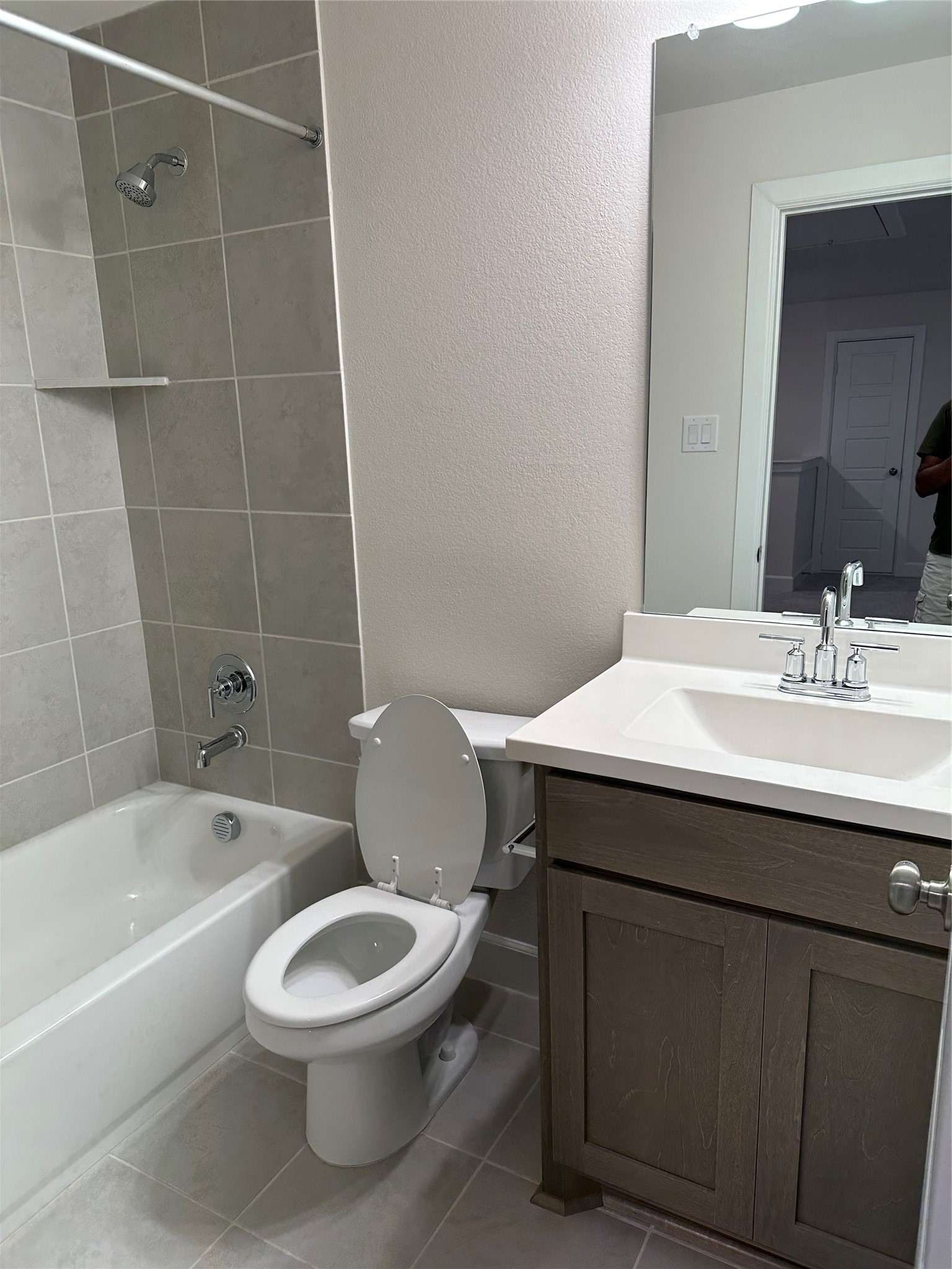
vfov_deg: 71.6
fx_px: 880
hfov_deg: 56.8
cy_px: 634
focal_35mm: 24
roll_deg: +1.6
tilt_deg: -13.2
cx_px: 476
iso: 125
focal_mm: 6.86
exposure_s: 1/120
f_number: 1.78
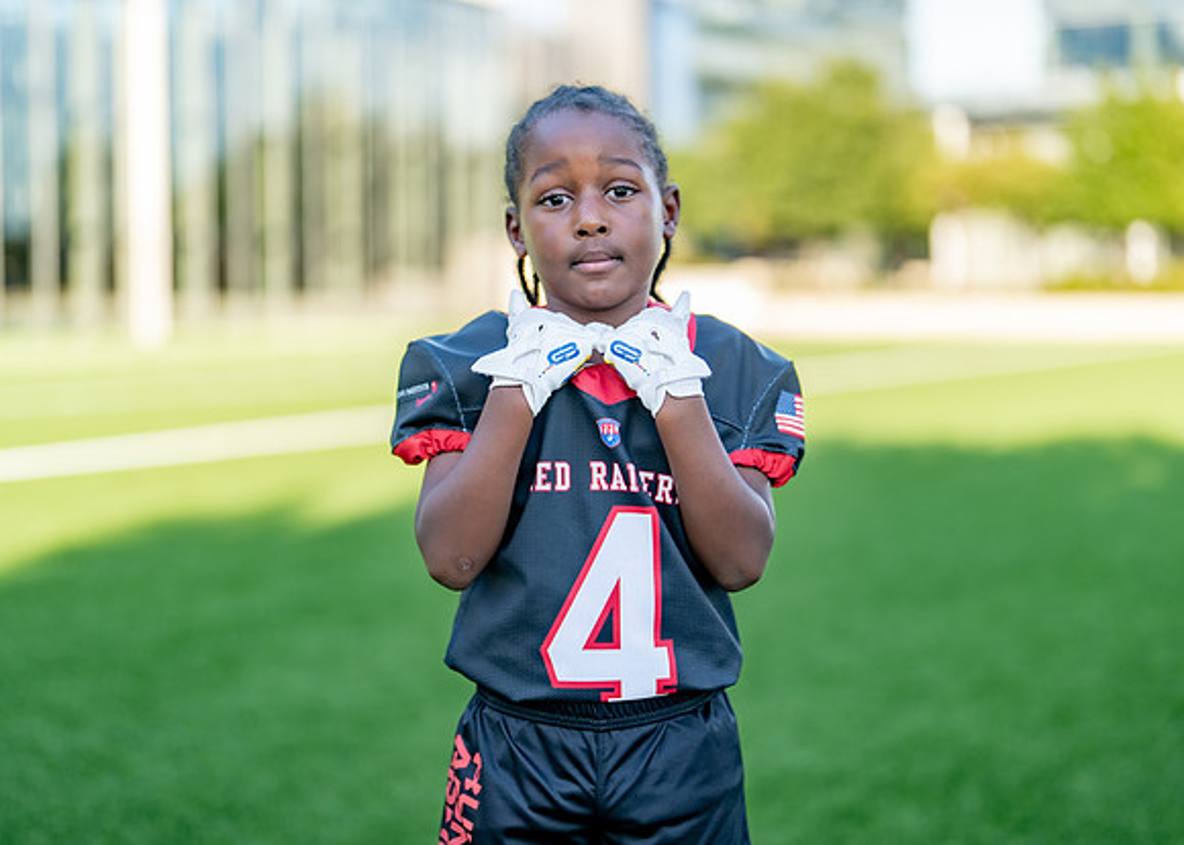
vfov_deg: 24.8
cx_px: 614
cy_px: 390
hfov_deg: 34.3
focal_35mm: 57
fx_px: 1920
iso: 100
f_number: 1.2
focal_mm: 50
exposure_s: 1/1250
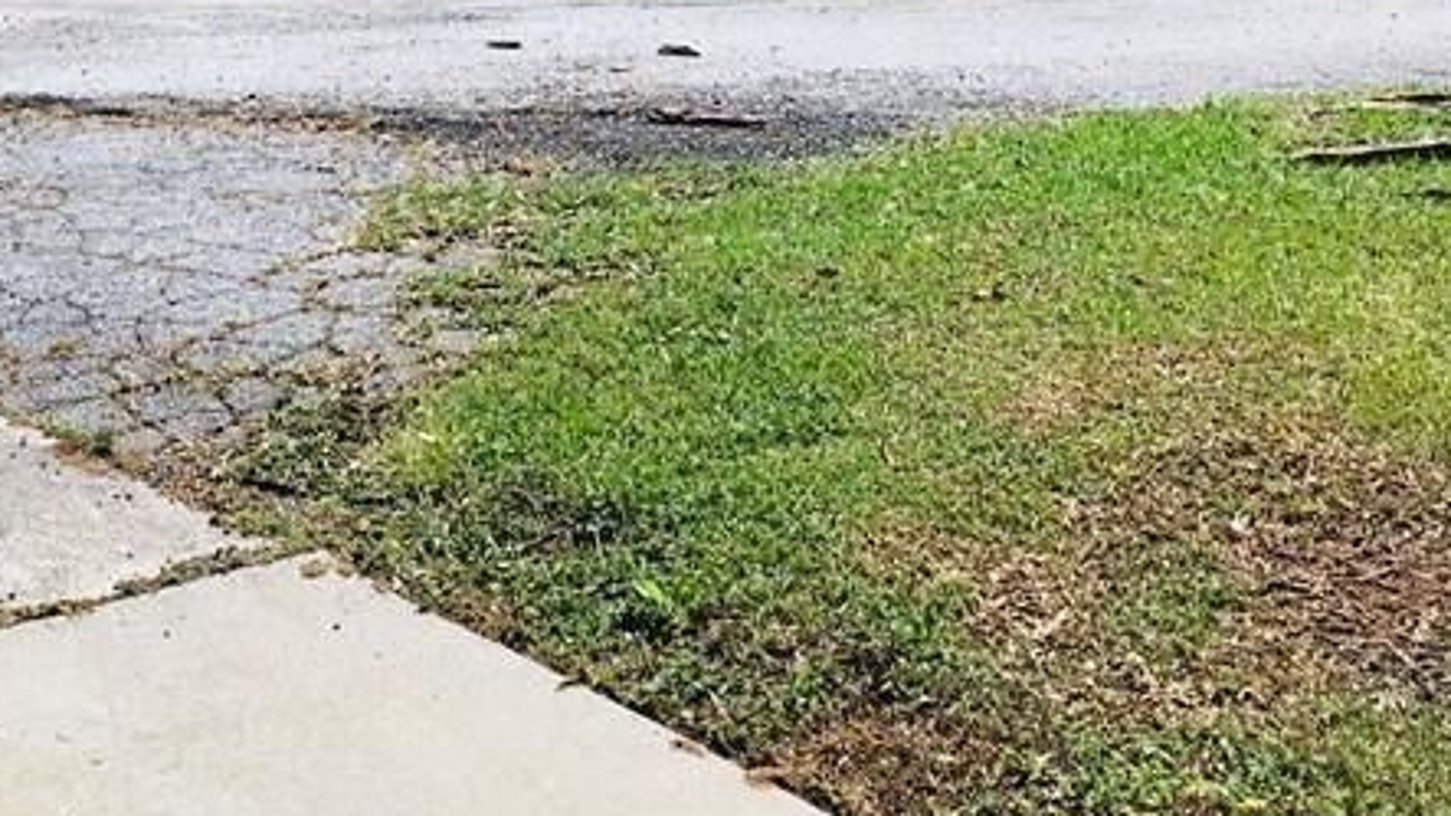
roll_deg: +0.7
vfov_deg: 15.7
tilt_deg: +3.9
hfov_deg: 29.0
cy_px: -249
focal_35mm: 73
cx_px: 737
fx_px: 2808
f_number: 2.2
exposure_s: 1/1451
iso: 25
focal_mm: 4.15
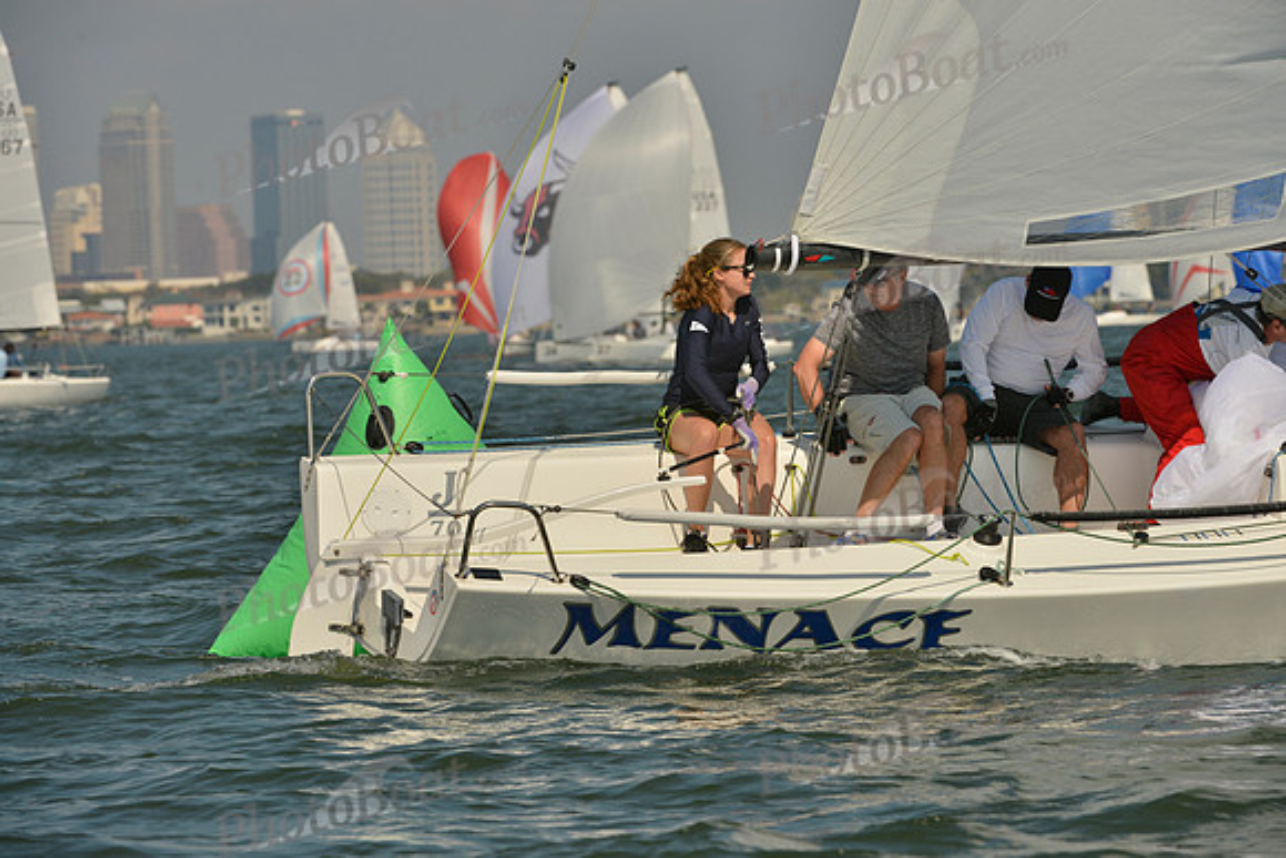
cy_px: 429
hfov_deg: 7.9
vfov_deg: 5.3
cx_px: 643
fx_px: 9290
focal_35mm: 260
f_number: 11
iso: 280
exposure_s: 1/1250
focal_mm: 260
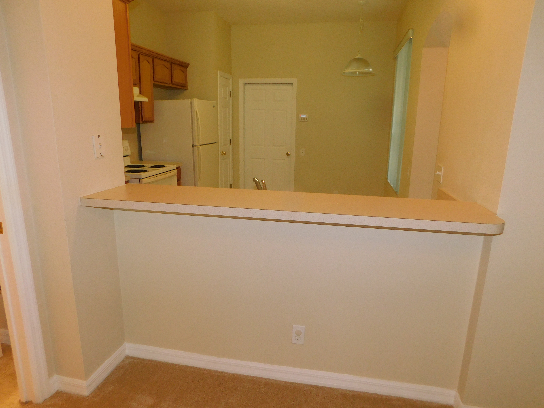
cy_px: 204
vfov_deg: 58.9
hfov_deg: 73.9
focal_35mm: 23
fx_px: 361
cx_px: 272
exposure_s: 1/30
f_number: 3
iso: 200
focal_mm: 4
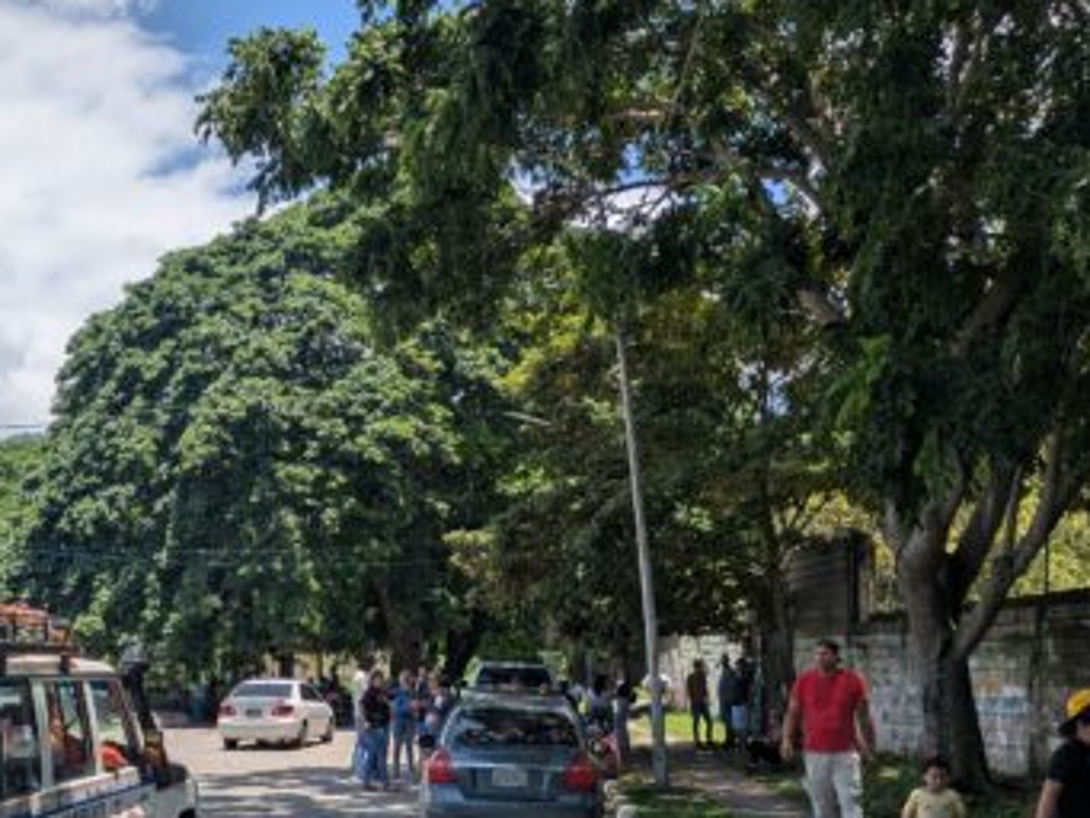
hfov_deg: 36.6
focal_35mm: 51
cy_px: 596
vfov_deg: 28.2
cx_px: 272
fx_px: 1606
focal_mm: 5.43
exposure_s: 1/2451
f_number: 1.89
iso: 50
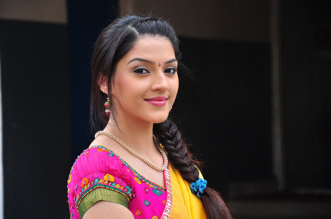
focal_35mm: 158
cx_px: 166
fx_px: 1446
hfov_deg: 13.1
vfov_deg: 8.7
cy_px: 110
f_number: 6.3
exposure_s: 1/125
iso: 640
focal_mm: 105
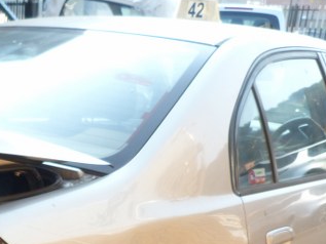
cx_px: 58
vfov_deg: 21.9
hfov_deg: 29.9
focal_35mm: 63
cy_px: 278
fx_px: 594
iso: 80
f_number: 2.8
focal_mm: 4.5
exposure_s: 1/125
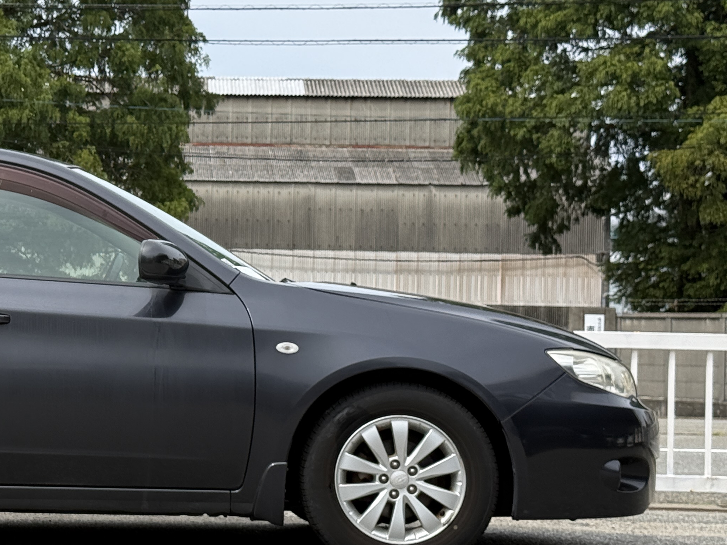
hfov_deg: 20.3
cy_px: 304
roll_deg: -1.0
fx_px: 1974
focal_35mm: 94
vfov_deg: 15.7
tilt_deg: +0.9
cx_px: 19
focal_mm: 6.76
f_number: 1.78
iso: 80
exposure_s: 1/3534
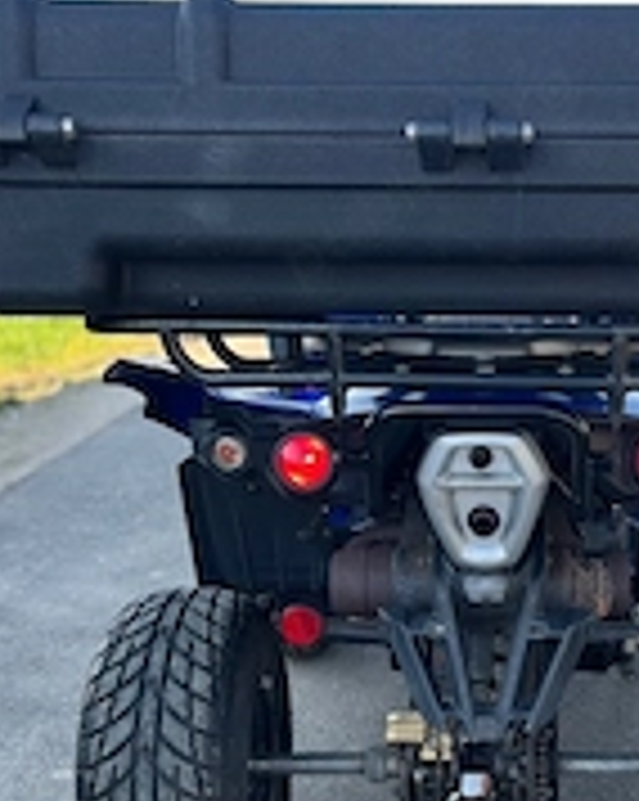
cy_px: 580
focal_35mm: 57
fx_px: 1350
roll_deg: +1.7
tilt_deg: -17.8
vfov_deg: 32.5
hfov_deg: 26.1
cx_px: 518
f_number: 1.6
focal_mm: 5.1
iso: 50
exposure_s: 1/207
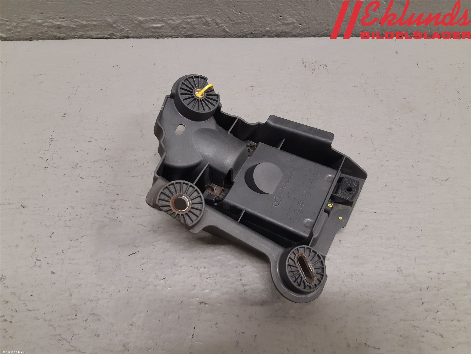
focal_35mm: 26
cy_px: 177
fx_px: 354
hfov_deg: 67.3
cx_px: 236
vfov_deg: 53.1
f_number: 1.7
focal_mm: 3.93
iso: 125
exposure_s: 1/50
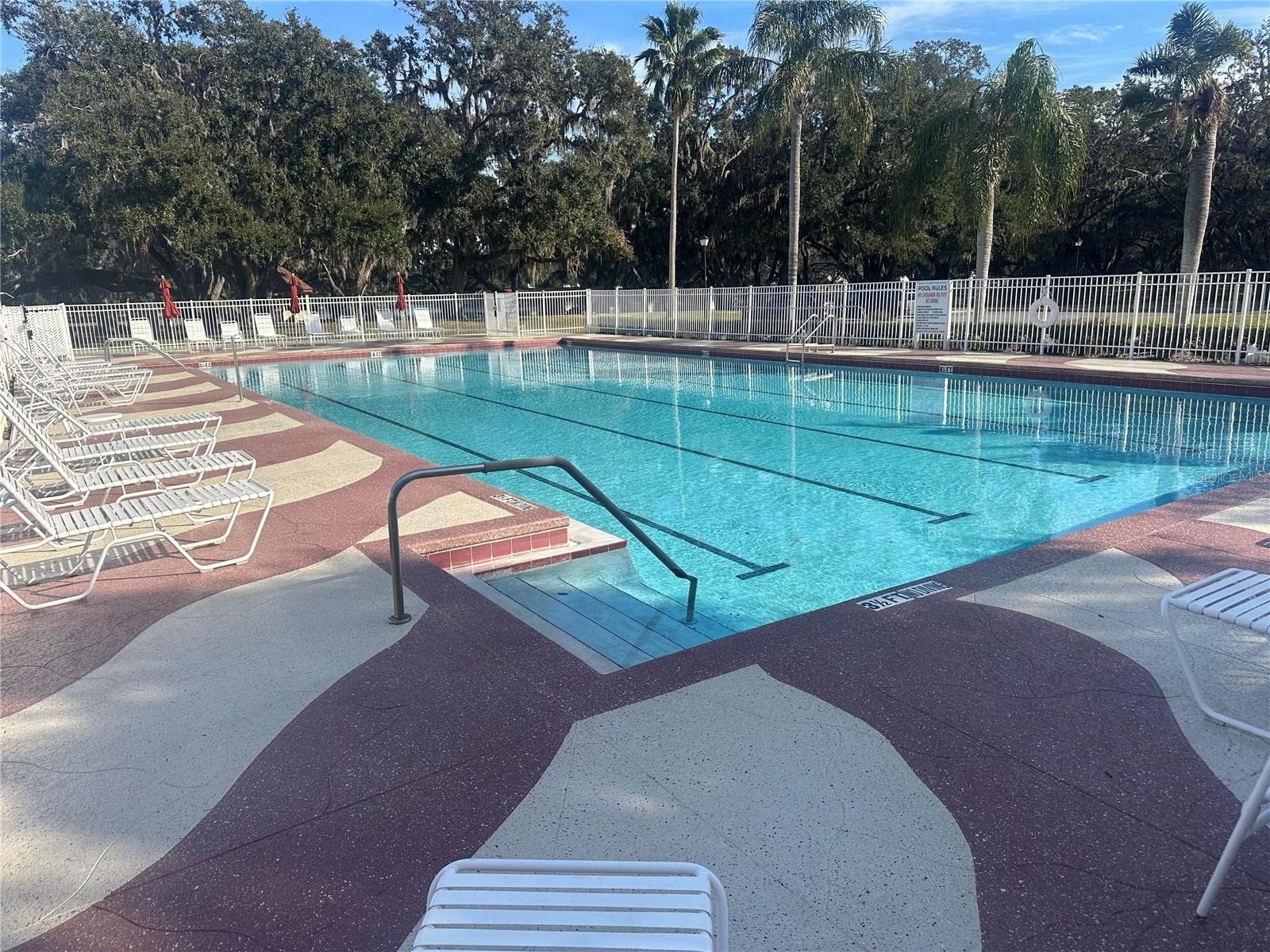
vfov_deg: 56.8
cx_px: 635
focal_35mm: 24
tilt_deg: -11.8
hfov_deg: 71.6
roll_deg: +1.6
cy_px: 476
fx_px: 881
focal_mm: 6.86
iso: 80
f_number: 1.78
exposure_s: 1/3861
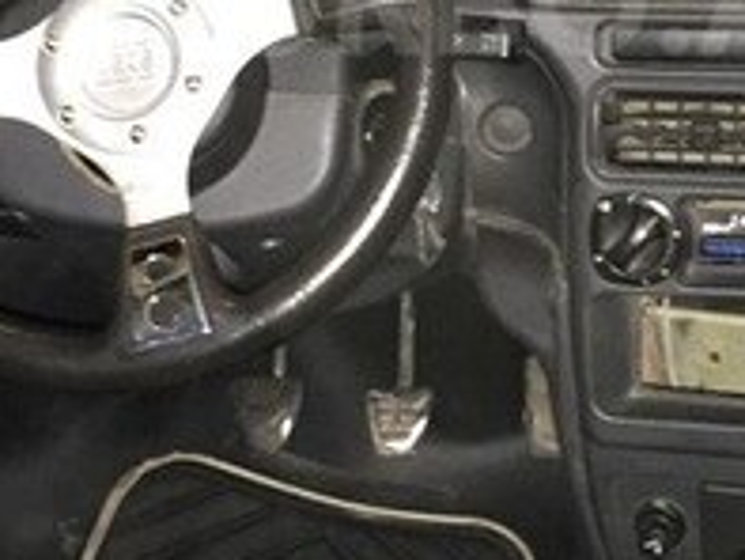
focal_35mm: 97
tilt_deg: -14.3
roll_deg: +1.5
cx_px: 514
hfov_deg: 20.1
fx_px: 2089
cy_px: -2
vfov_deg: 15.0
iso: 400
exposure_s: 1/17
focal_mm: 4.15
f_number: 2.2
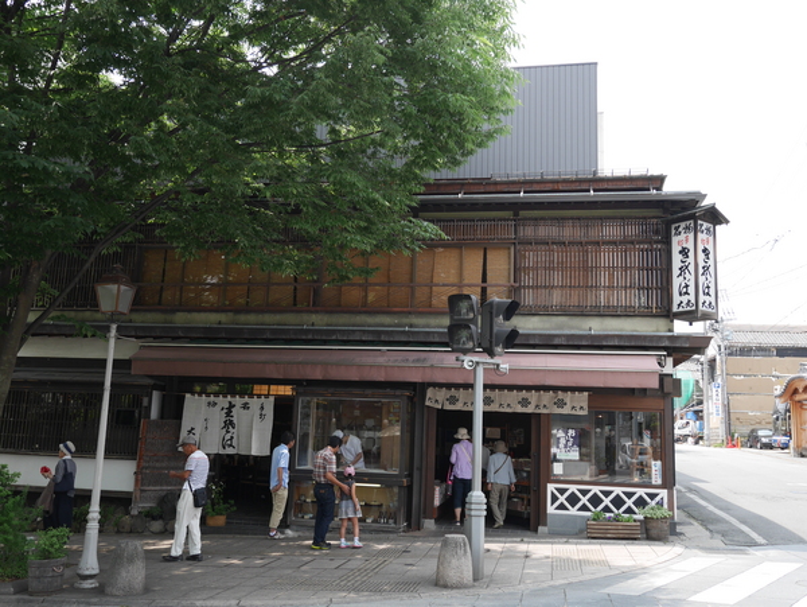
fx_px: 747
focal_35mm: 32
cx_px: 404
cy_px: 304
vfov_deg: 44.2
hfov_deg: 56.8
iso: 200
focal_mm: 16
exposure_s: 1/200
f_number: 5
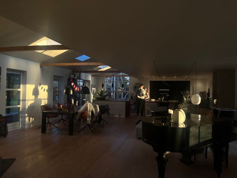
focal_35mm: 26
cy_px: 89
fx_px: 178
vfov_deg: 53.1
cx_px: 118
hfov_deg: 67.3
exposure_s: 1/128
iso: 50
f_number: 1.6
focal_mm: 5.1
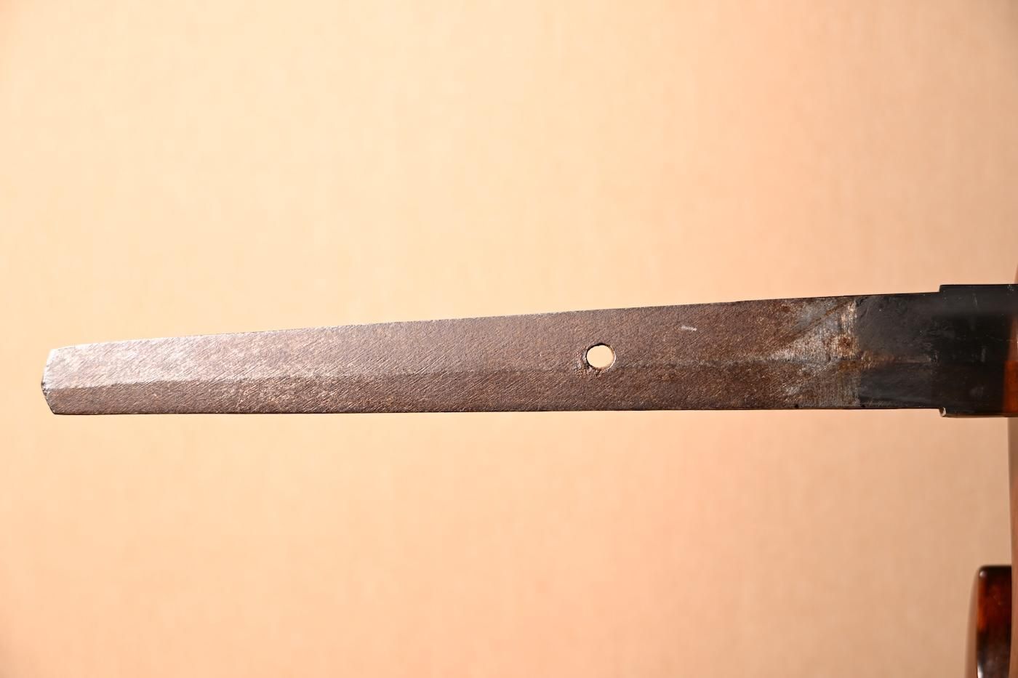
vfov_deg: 22.6
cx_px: 509
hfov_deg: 33.4
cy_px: 339
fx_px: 1696
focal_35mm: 60
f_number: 4.5
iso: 100
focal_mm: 40
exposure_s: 1/2
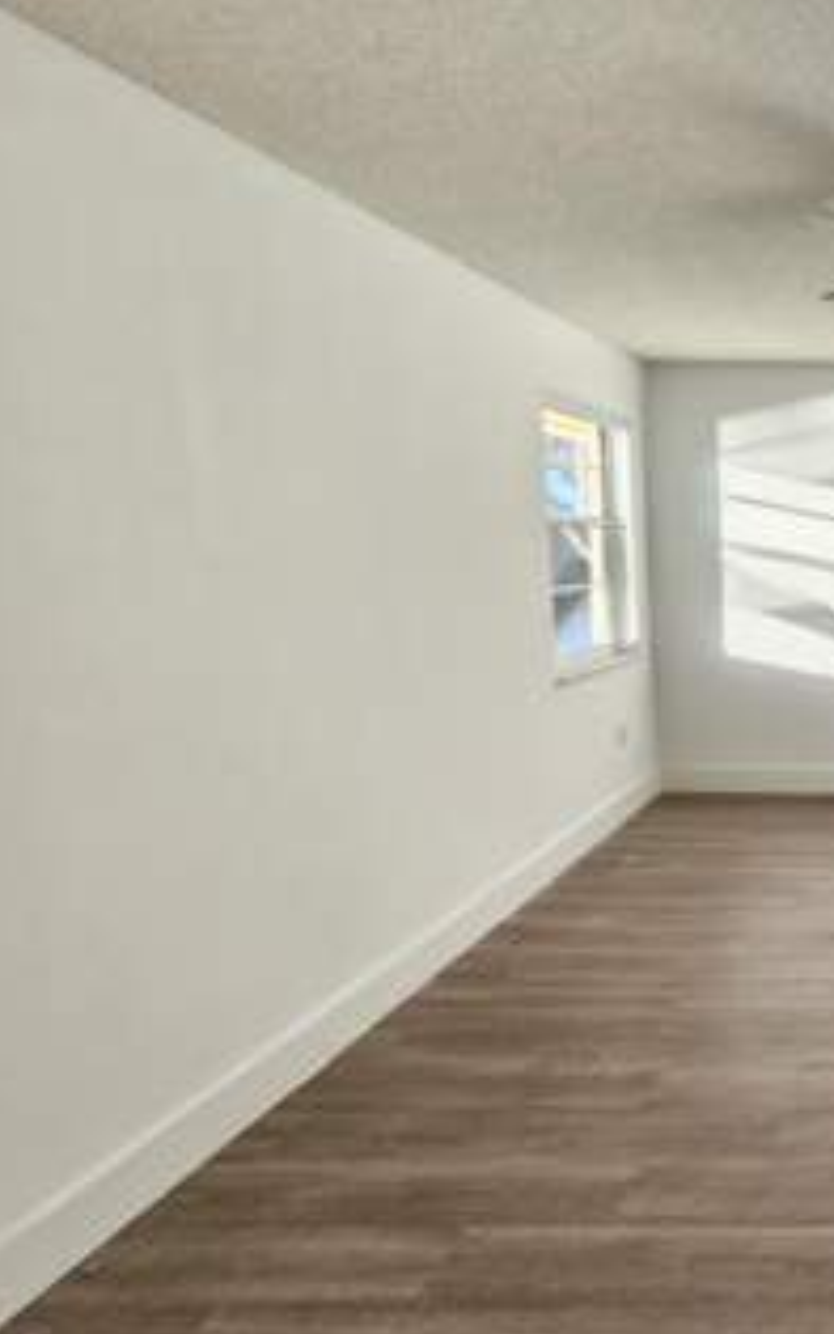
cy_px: 620
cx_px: 965
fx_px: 763
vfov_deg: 82.2
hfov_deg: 41.9
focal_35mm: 21
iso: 125
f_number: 2.2
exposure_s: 1/100
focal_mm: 2.2
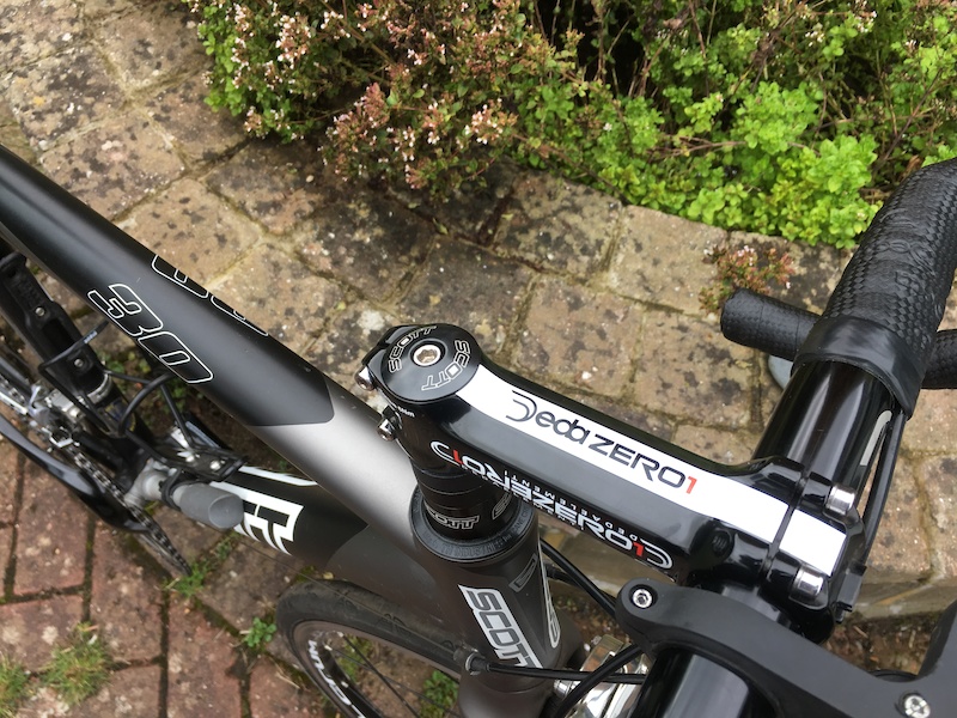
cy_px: 359
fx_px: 802
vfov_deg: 48.2
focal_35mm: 29
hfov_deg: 61.7
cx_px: 478
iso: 25
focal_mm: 4.15
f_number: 2.2
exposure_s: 1/200
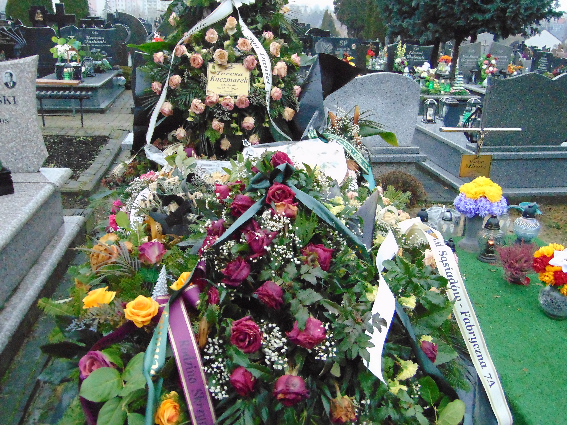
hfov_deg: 55.4
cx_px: 284
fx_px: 541
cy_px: 212
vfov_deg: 42.9
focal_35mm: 33
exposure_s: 1/80
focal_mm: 5.8
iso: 800
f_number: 3.2
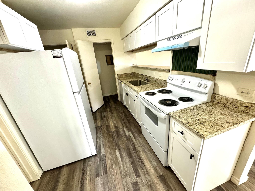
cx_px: 128
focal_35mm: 14
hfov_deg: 102.1
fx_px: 103
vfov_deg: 85.7
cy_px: 96
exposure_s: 1/60
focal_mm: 2.22
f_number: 2.2
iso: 500
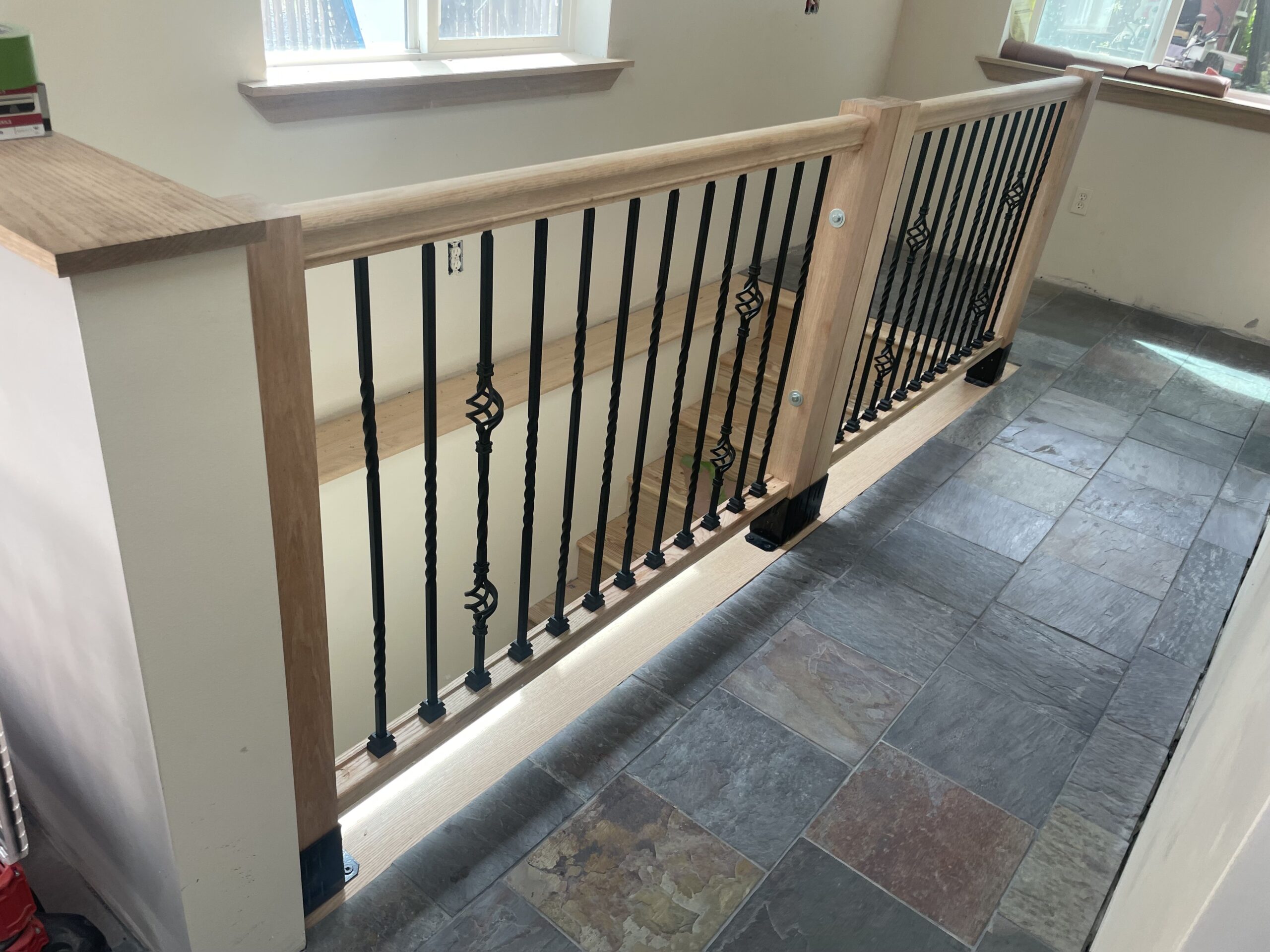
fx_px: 954
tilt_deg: -31.2
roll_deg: -1.7
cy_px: 476
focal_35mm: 26
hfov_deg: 67.3
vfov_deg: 53.1
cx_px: 635
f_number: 1.6
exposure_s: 1/121
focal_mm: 4.2
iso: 50
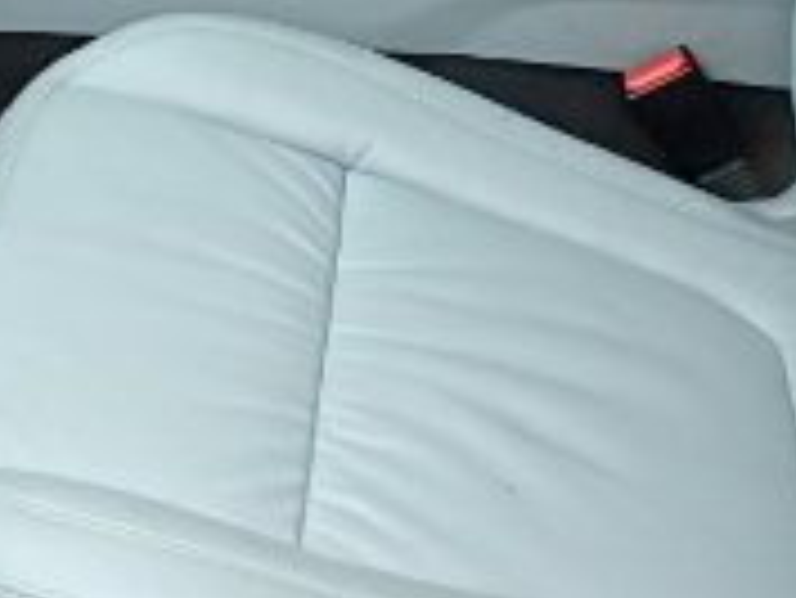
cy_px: -184
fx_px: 1749
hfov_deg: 24.6
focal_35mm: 76
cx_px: 18
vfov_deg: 18.1
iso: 200
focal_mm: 3.7
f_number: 3.5
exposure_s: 1/50
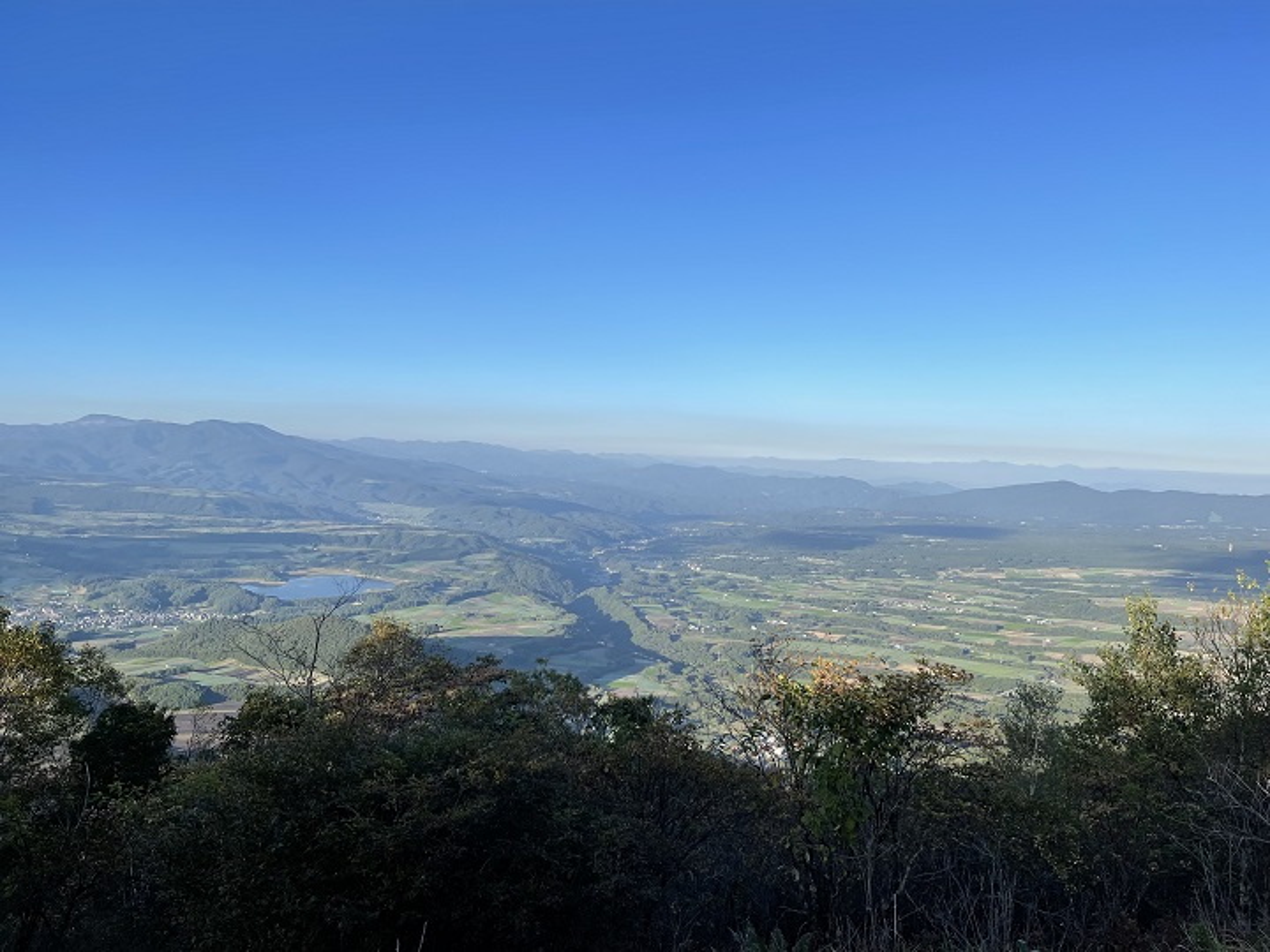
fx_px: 954
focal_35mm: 26
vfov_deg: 53.1
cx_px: 635
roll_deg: -2.2
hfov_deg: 67.3
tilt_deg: -2.9
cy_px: 476
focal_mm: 5.1
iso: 32
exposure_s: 1/3003
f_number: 1.6
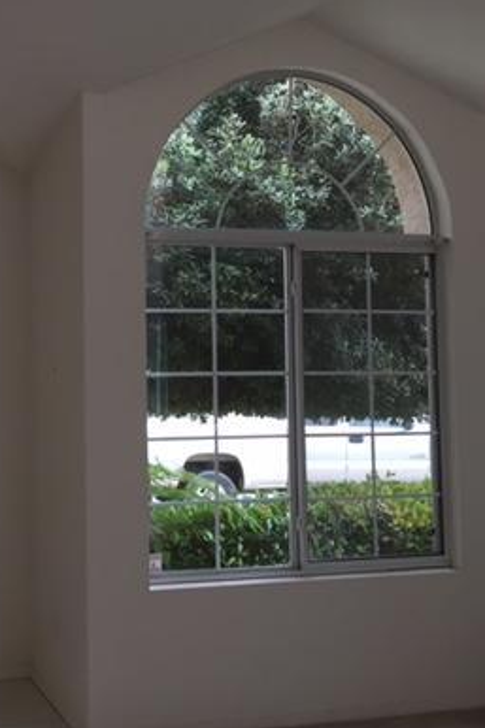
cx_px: 32
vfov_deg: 39.5
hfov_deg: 25.9
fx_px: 1011
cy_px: 292
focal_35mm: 50
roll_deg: +0.0
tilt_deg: +2.9
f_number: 2.2
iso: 32
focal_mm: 4.15
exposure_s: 1/40
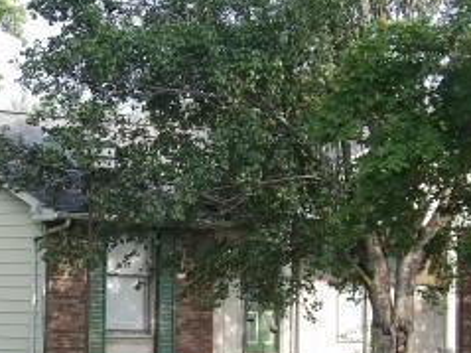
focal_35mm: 166
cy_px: 284
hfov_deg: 11.9
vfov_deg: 8.9
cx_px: 183
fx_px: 2258
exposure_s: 1/180
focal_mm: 11.1
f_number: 4
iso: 100
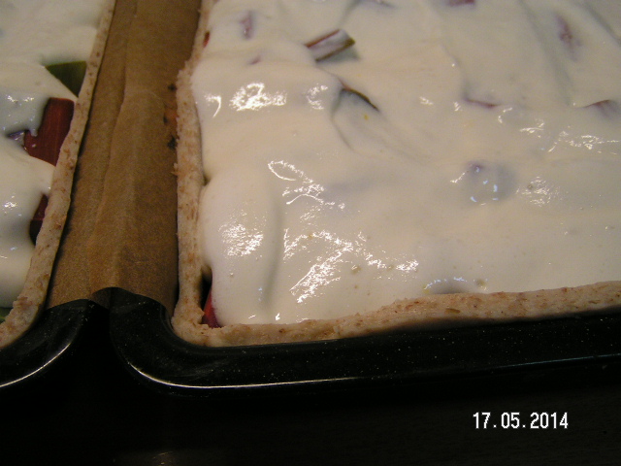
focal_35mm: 38
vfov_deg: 37.7
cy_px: 233
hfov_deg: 49.0
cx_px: 310
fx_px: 682
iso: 100
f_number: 2.8
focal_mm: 5.8
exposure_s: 1/50
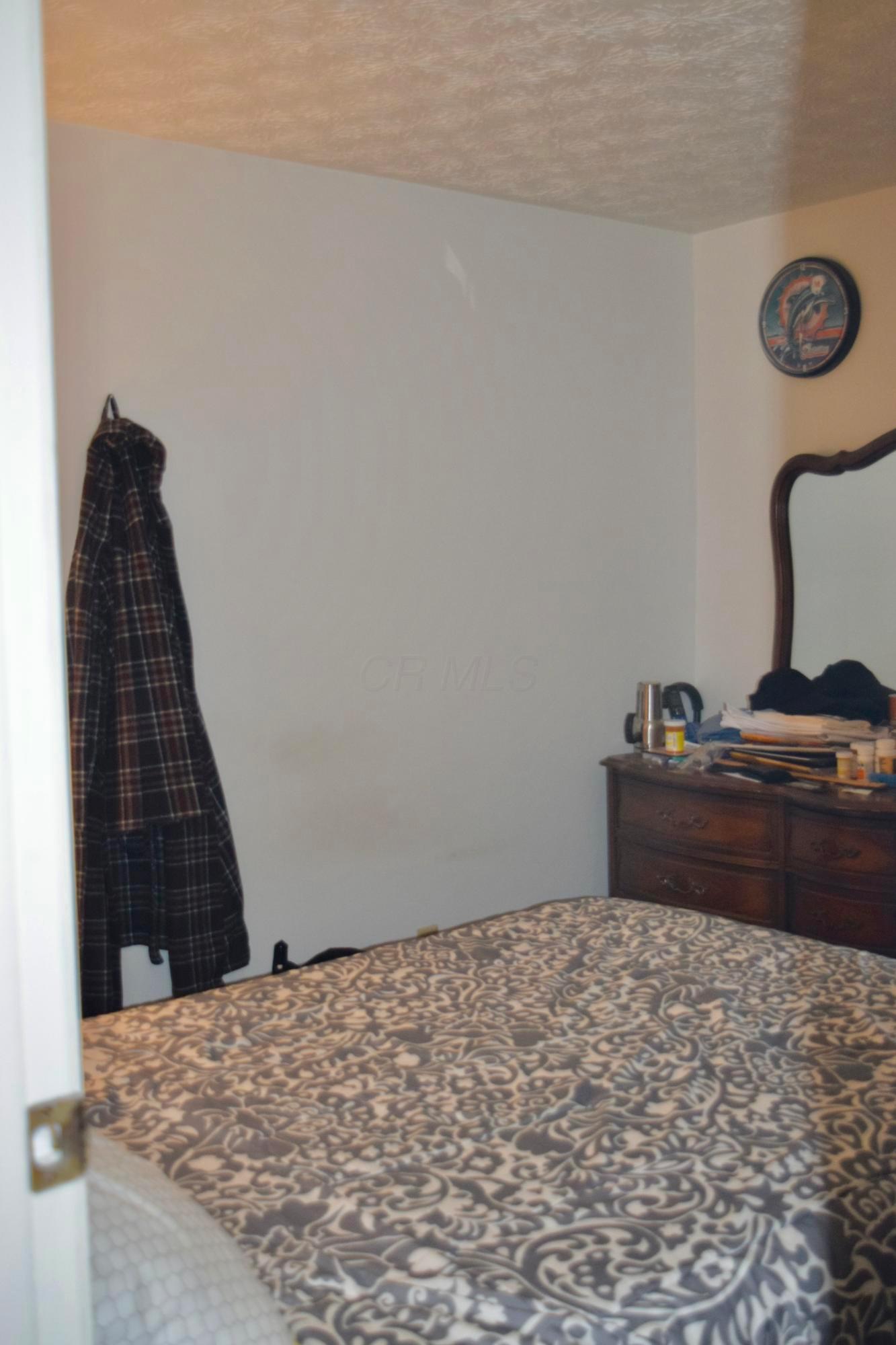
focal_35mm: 39
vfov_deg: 49.6
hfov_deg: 34.2
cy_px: 672
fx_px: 1456
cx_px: 448
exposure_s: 1/60
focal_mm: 26
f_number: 4
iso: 1400
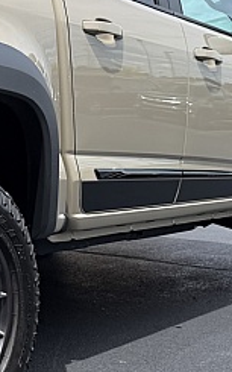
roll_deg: +1.7
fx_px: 840
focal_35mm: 83
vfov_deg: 24.8
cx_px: -205
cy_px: 120
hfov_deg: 13.8
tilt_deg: +0.9
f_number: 1.78
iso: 80
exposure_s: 1/2703
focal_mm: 6.76
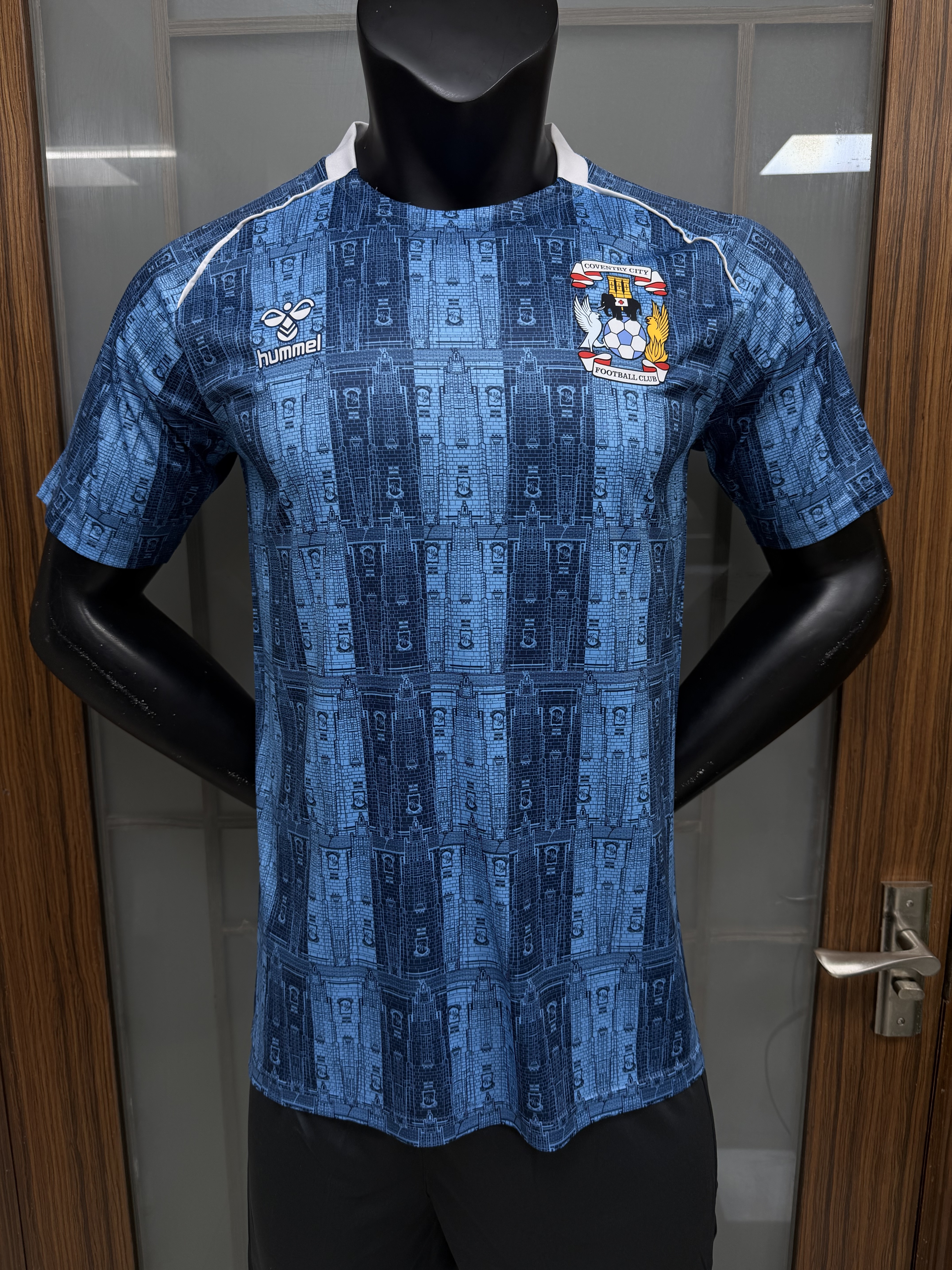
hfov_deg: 56.8
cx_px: 476
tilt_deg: -11.4
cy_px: 635
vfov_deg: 71.6
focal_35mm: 24
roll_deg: -0.1
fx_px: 880
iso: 64
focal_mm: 6.76
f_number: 1.78
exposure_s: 1/100
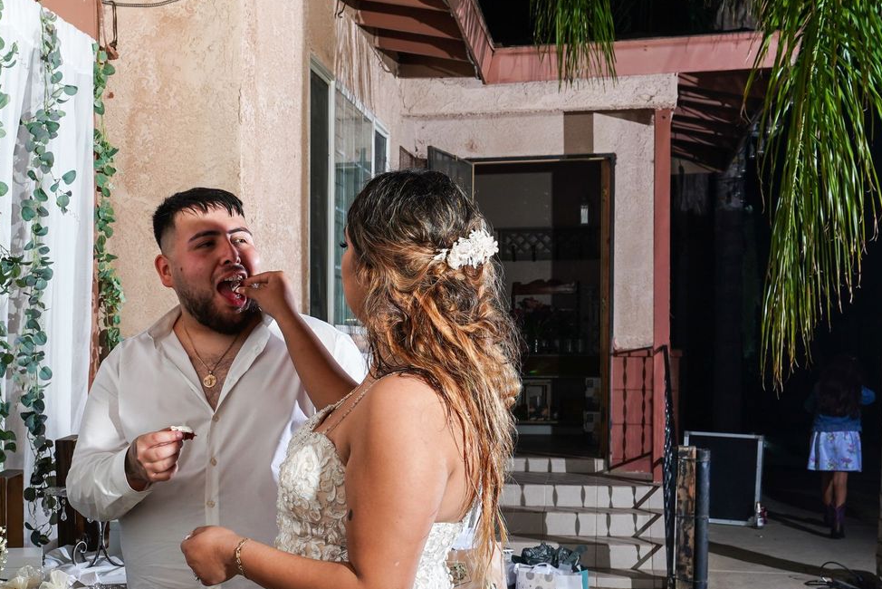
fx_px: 1397
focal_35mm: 57
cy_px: 433
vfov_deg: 23.6
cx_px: 209
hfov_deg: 34.2
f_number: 7.1
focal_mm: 25
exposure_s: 1/100
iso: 200
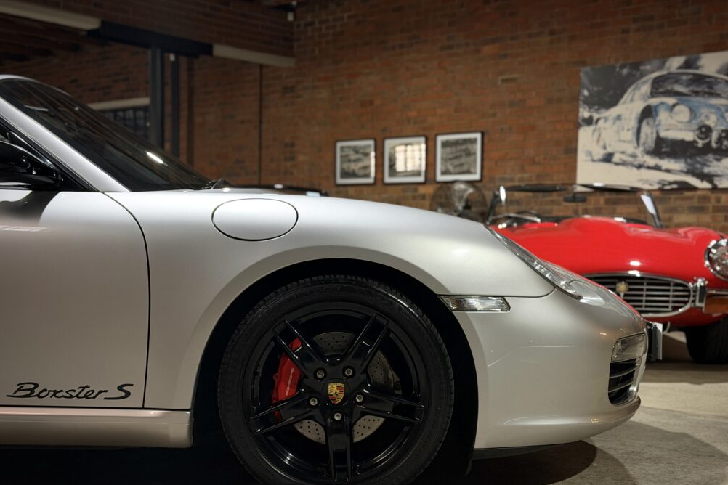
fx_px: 1031
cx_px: 371
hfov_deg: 38.9
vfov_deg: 26.5
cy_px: 278
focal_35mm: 51
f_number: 1.78
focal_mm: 6.76
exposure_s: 1/50
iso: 125
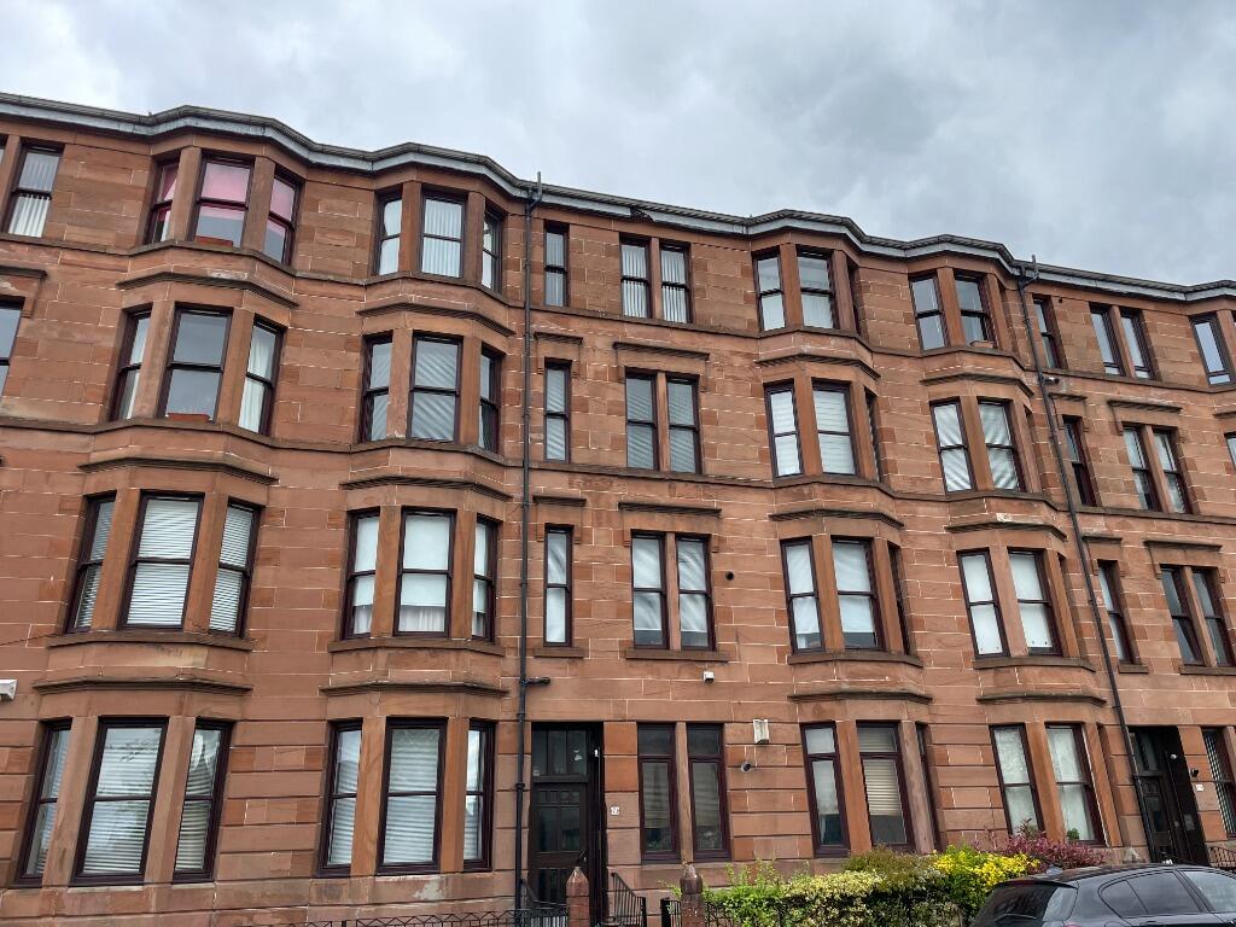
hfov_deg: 67.3
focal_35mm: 26
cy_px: 464
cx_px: 618
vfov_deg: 53.1
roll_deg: +2.3
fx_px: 928
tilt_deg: +24.8
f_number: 1.6
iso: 50
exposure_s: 1/1916
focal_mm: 4.2
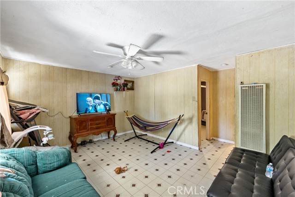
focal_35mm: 14
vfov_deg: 81.2
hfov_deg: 104.2
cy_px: 98
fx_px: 115
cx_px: 148
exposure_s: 1/160
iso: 2500
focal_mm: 14
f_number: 2.8
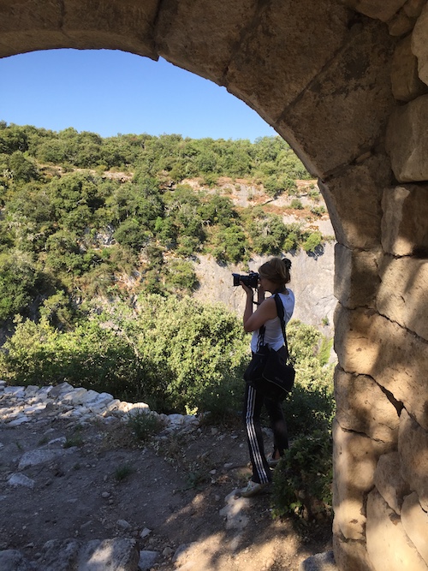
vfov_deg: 61.7
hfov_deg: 48.2
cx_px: 214
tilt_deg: -11.3
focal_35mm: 29
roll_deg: +1.9
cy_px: 286
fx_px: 478
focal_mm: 4.15
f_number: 2.2
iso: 32
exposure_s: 1/1014
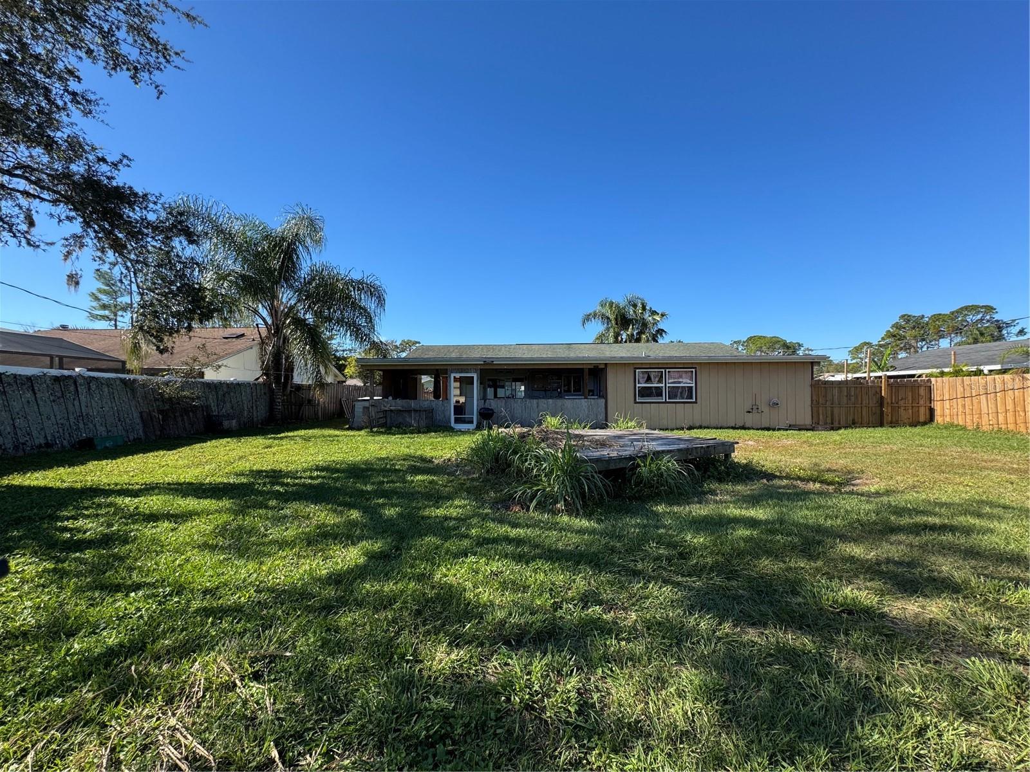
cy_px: 386
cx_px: 515
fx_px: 417
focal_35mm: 14
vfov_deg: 85.7
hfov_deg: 102.1
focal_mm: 2.22
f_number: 2.2
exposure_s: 1/1063
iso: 50
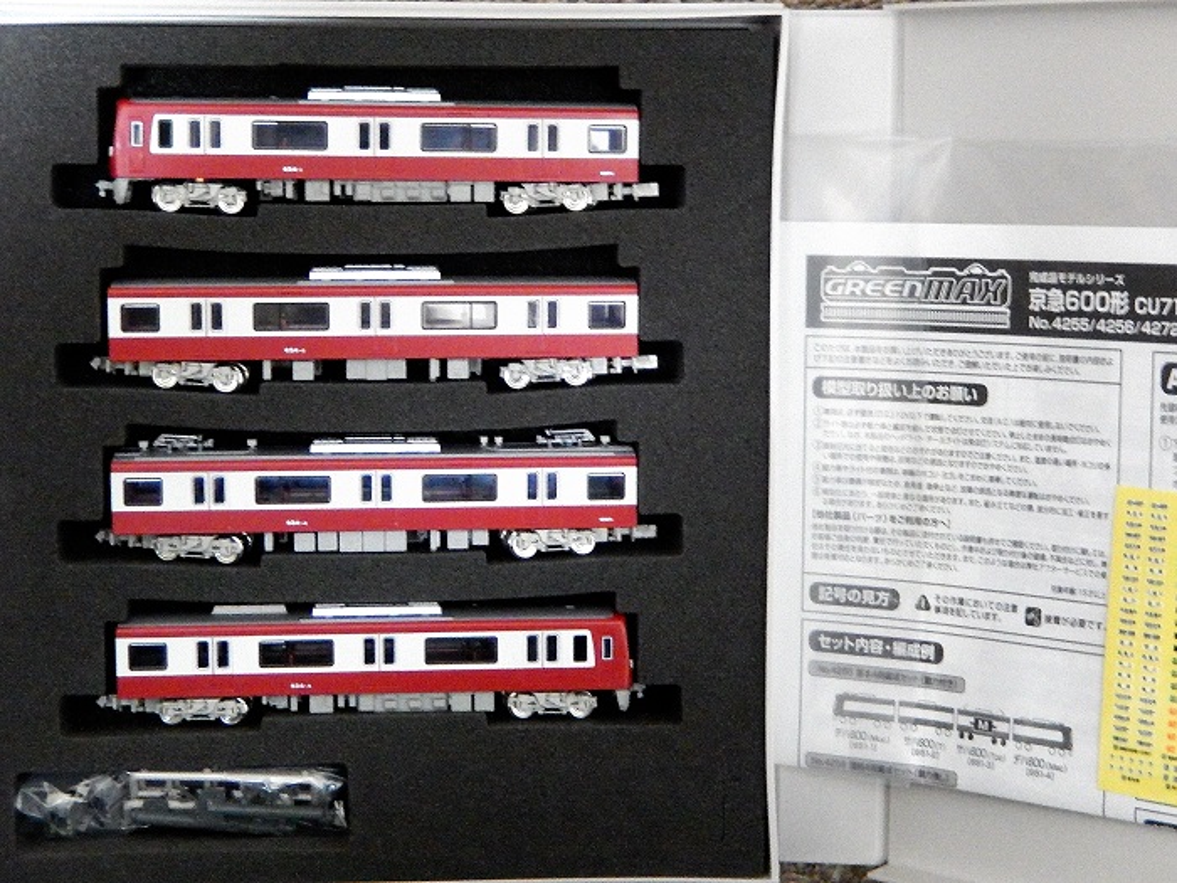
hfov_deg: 26.7
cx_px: 588
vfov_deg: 20.2
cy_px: 442
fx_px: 2482
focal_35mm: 73
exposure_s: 1/6
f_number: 4.9
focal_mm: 13.1
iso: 3200
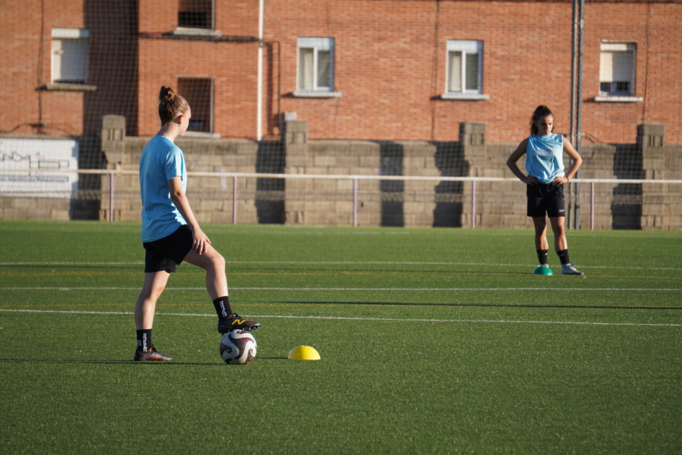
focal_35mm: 315
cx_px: 341
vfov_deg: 4.4
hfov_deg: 6.5
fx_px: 5966
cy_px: 228
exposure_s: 1/400
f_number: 6.3
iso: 160
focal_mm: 210
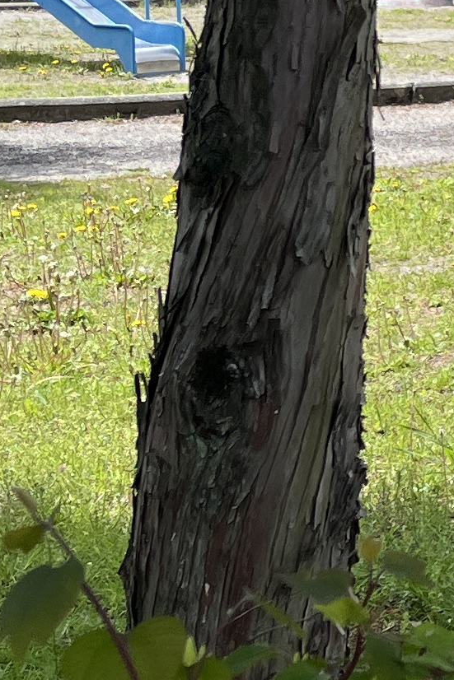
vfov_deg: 15.4
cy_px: 94
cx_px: 1118
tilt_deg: -5.6
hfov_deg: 9.2
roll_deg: +0.8
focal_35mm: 132
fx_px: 2496
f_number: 1.6
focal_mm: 5.1
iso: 50
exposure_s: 1/1600
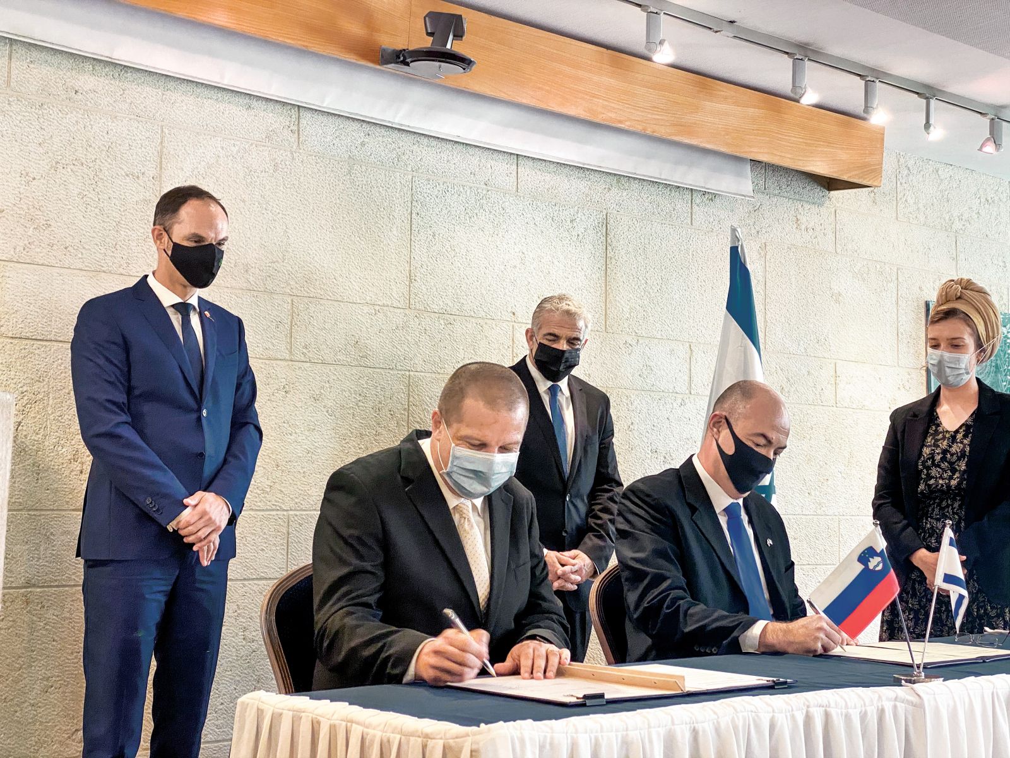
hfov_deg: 36.8
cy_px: 379
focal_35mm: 52
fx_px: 1517
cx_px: 505
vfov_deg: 28.0
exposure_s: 1/50
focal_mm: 6
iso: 100
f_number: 2
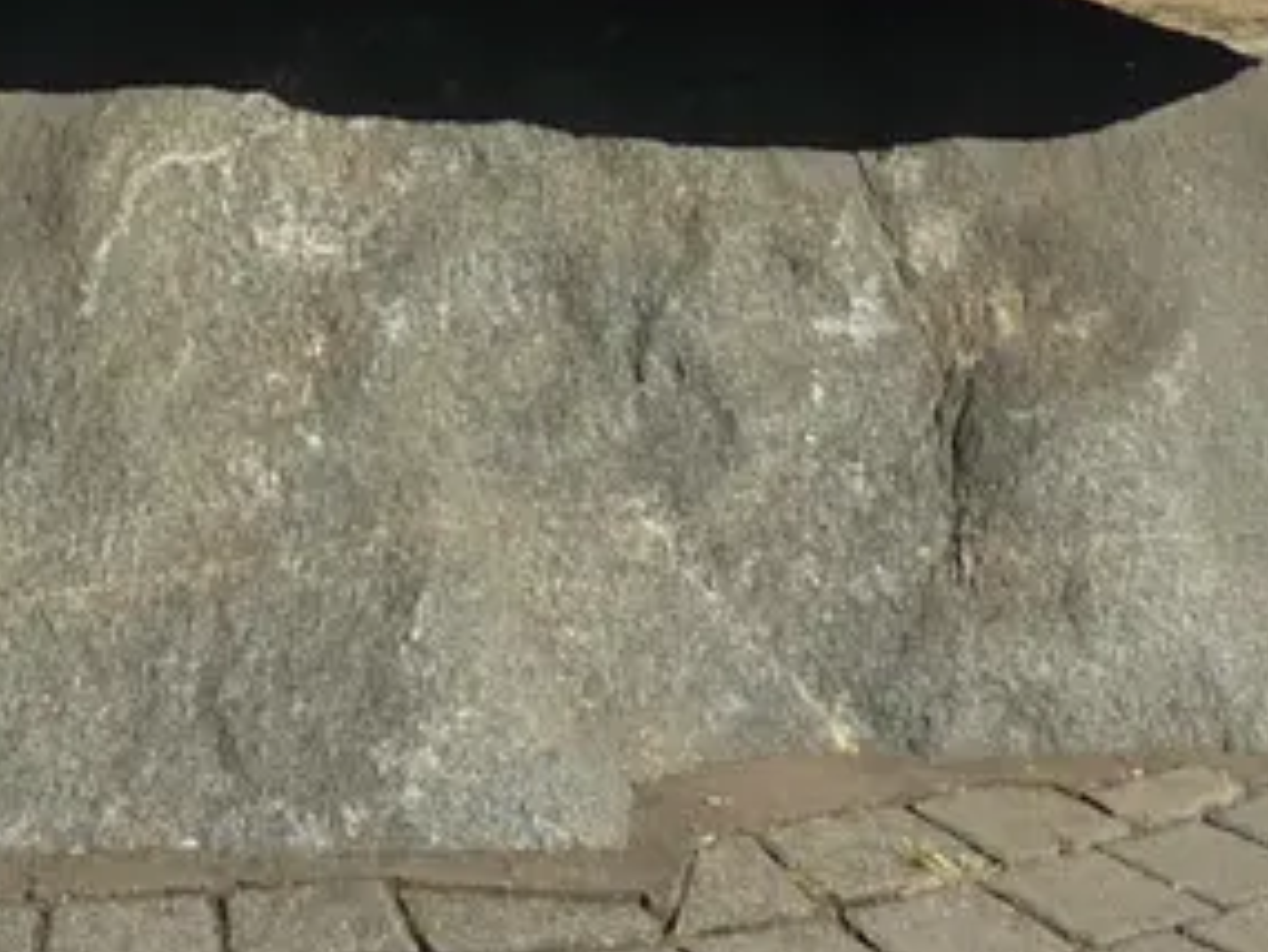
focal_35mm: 148
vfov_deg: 9.7
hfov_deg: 13.3
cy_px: -489
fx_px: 5424
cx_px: 200
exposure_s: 1/250
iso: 100
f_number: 8
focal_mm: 5.5
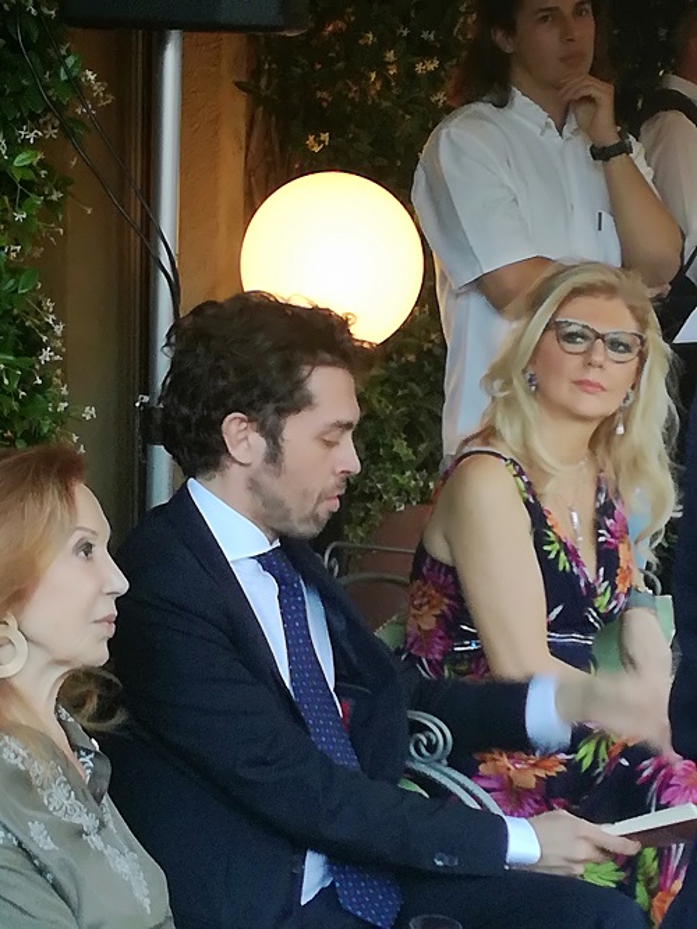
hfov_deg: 15.4
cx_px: 348
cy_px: 464
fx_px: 2576
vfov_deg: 20.4
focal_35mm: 96
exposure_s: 1/33.3
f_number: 2
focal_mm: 3.79
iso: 80
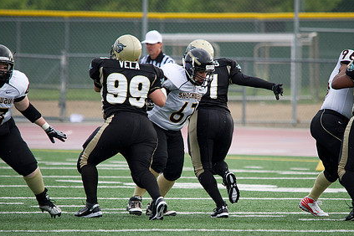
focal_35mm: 685
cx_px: 208
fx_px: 6735
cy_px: 150
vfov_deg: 2.0
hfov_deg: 3.0
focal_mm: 500
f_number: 6.3
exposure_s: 1/1000
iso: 2200
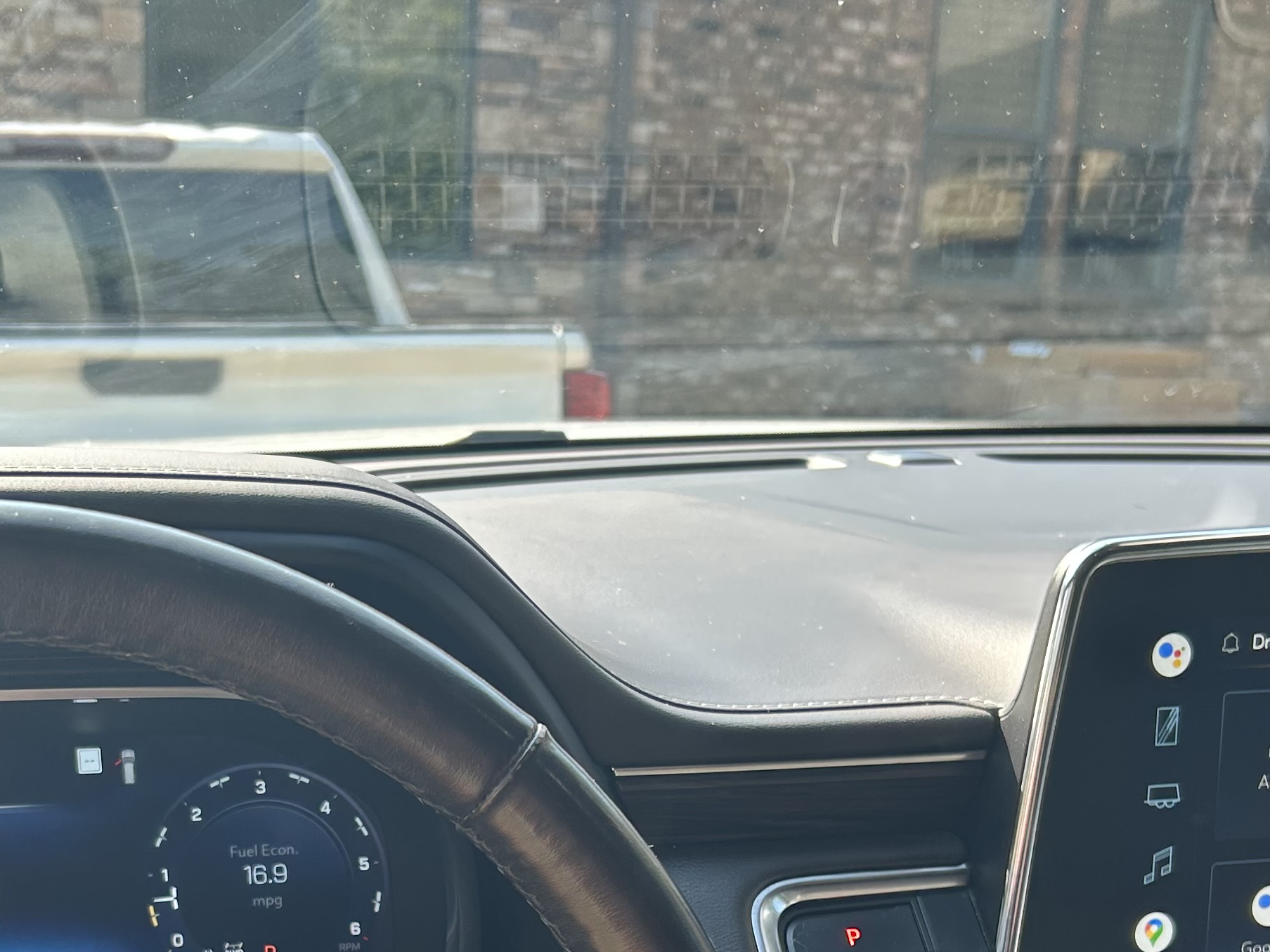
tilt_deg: -18.6
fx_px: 2128
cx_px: 516
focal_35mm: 58
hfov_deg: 33.1
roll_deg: -2.0
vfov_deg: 23.8
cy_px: 1026
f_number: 1.5
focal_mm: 5.7
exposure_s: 1/212
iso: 40
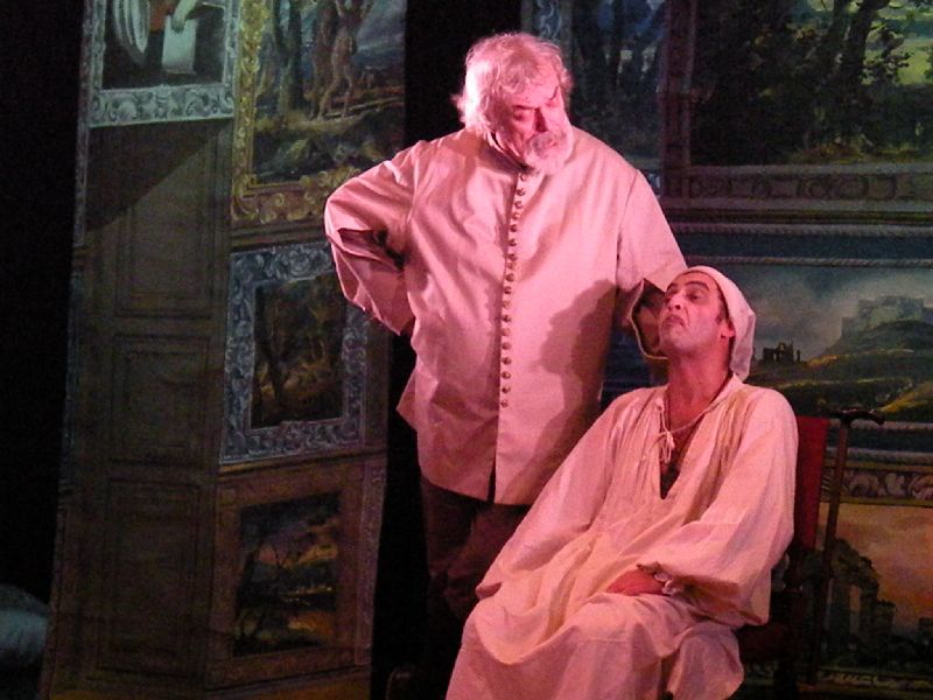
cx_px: 466
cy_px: 350
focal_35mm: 141
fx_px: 3800
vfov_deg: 10.5
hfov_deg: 14.0
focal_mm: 25
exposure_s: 1/250
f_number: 5
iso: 3200
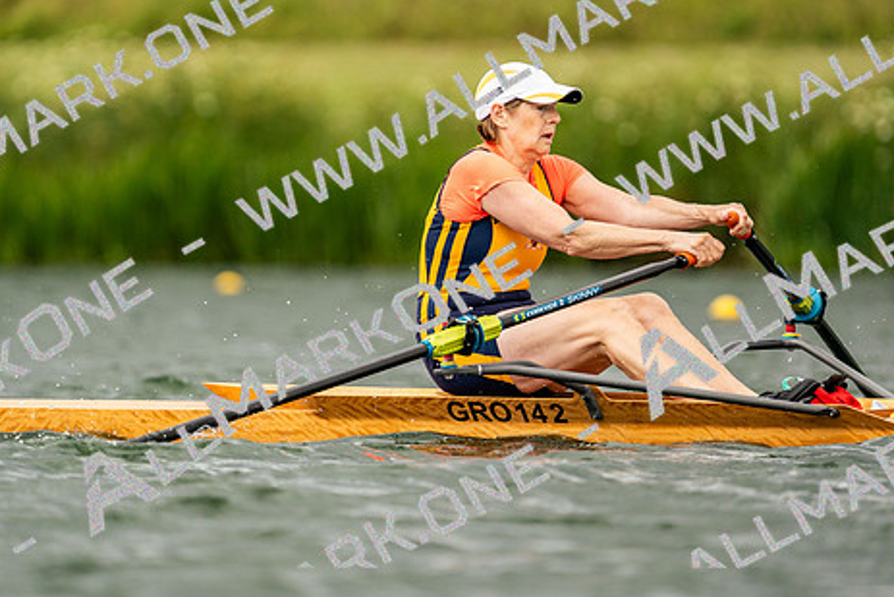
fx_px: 18655
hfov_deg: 2.7
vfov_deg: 1.8
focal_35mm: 751
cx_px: 475
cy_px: 237
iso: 500
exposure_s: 1/2000
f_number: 6.3
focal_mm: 600
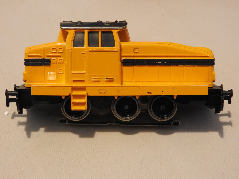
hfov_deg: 29.8
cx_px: 120
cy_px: 90
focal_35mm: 65
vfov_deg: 22.6
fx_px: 449
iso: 560
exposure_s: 1/8
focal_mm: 11.6
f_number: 4.2
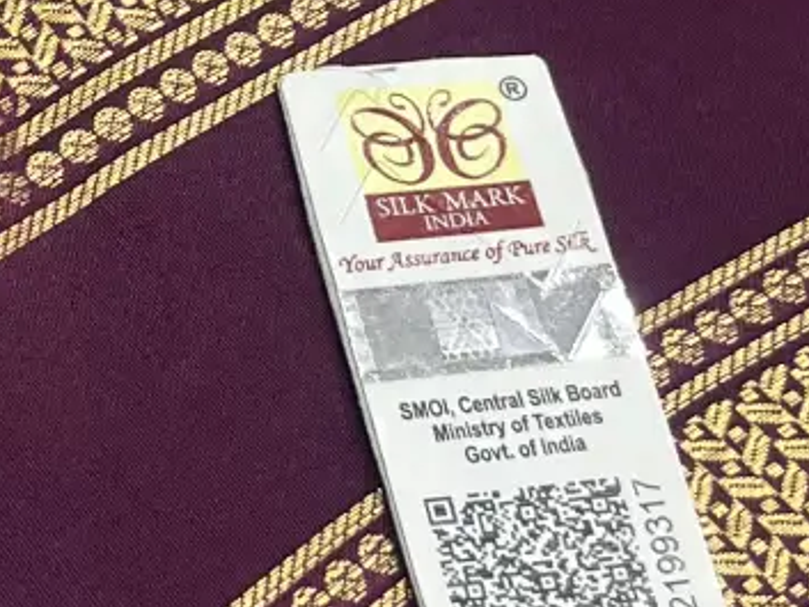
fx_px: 3670
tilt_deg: -58.0
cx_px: -94
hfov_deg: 12.4
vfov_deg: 9.3
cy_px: -155
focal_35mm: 157
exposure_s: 1/100
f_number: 1.6
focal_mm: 5.1
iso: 40
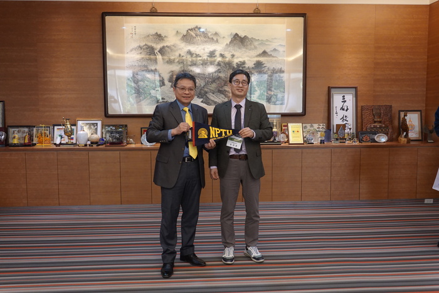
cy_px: 146
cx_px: 220
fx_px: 415
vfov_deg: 38.9
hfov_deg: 55.8
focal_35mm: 34
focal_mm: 12.51
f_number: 3.5
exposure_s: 1/30
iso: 800
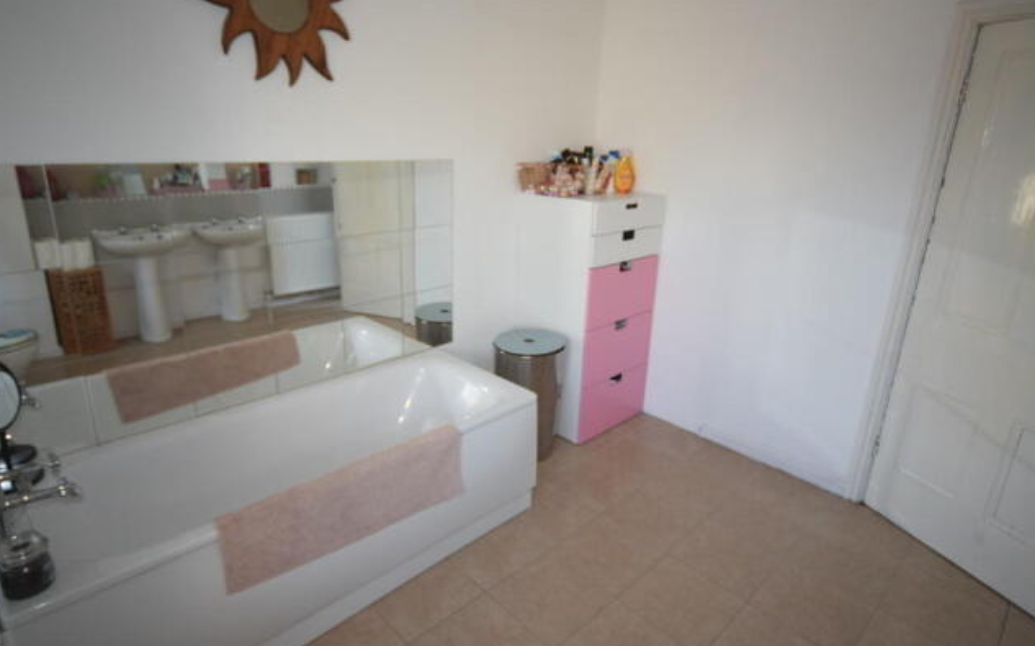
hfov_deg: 88.0
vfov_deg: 62.1
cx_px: 513
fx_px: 536
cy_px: 307
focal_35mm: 19
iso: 800
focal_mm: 12
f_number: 5
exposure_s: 1/100
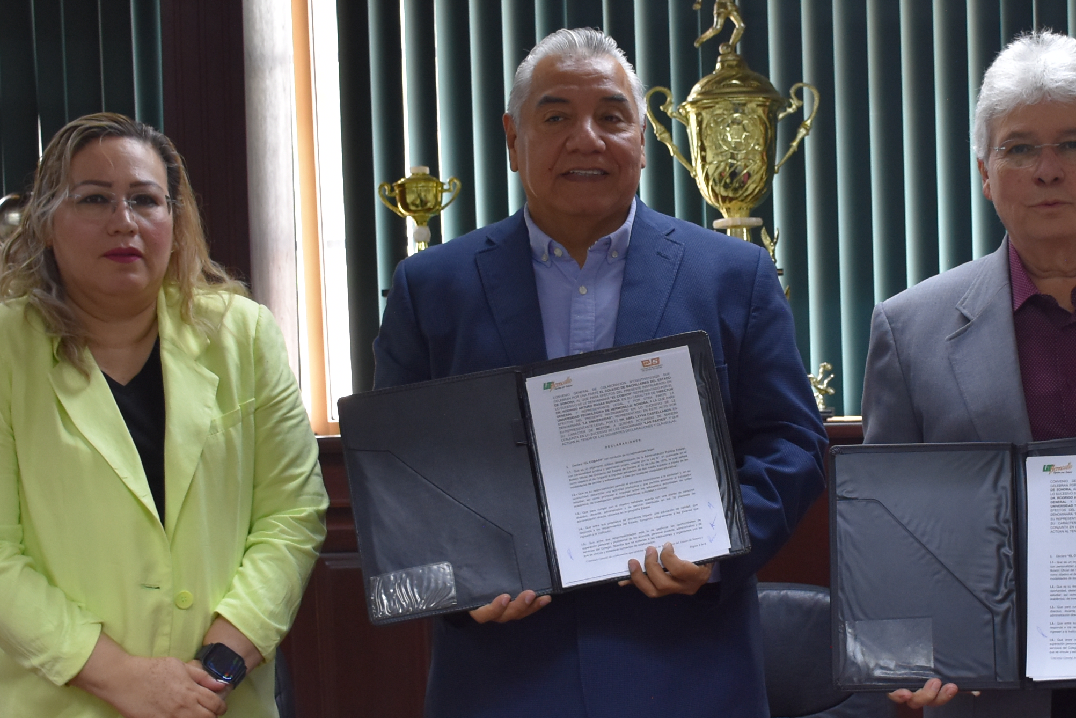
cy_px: 380
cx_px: 763
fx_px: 2212
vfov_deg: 18.4
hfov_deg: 27.1
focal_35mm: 74
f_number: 4
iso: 900
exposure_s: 1/60
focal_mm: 22
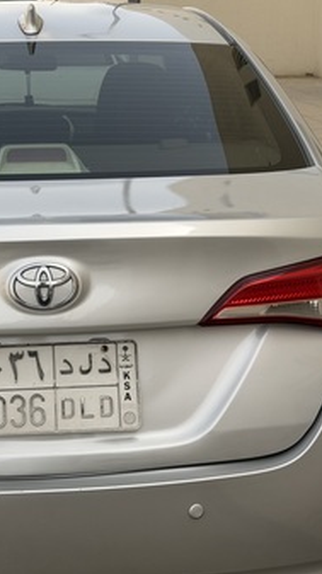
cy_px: 289
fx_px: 1080
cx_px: 81
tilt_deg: -14.2
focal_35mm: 71
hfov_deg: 16.9
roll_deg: -0.6
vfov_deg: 29.8
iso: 64
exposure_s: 1/3534
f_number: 1.78
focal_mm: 6.76
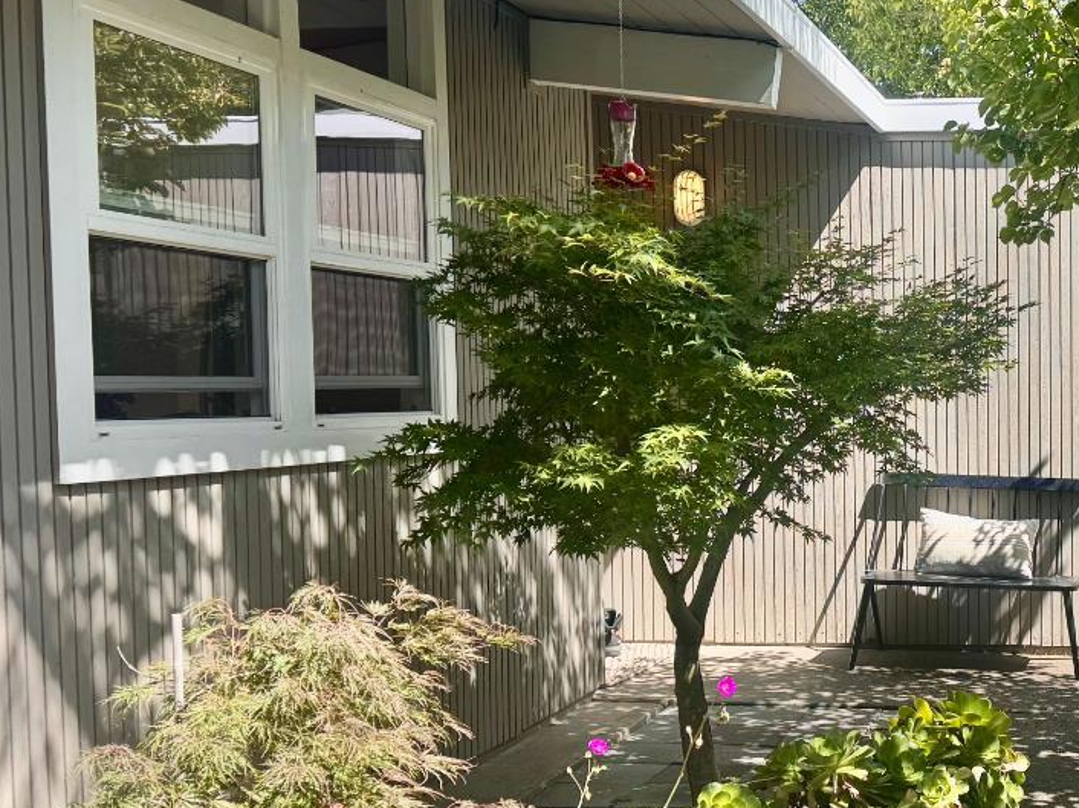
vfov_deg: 28.5
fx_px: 1589
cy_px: 477
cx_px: 1006
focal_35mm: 51
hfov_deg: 35.0
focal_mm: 6.76
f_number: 1.78
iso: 80
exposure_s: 1/1285
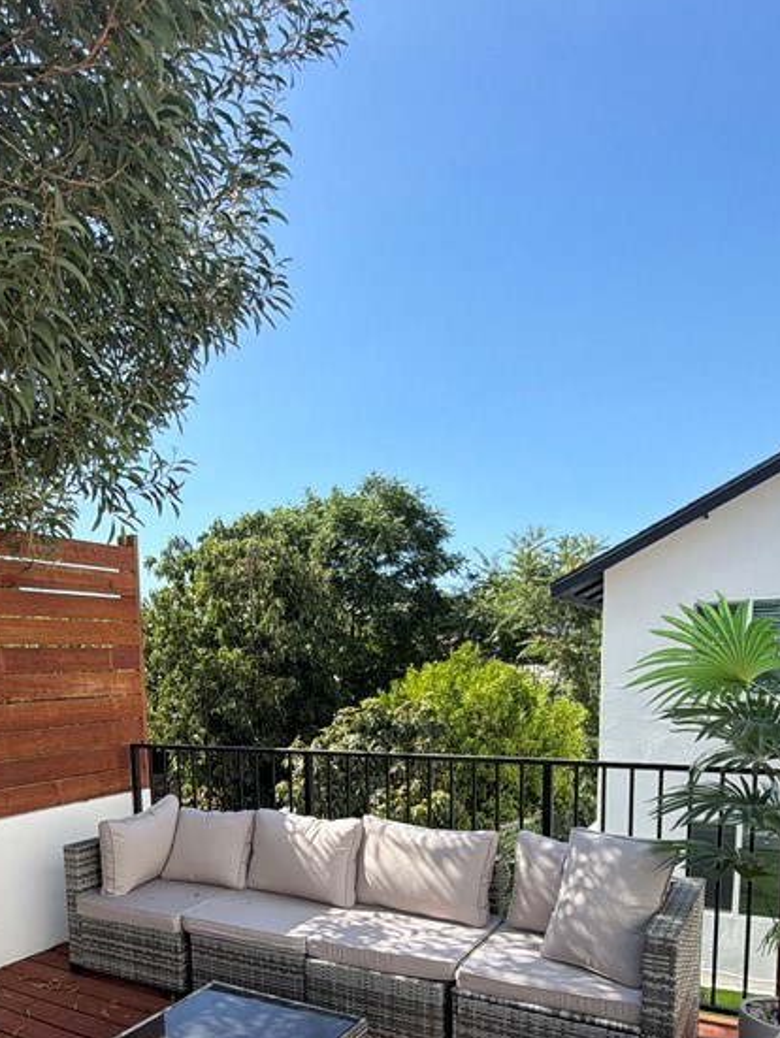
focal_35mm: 26
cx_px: 305
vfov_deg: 63.6
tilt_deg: -9.0
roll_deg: +0.9
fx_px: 780
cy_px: 769
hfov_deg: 52.7
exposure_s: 1/770
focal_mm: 2.22
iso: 40
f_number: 2.2
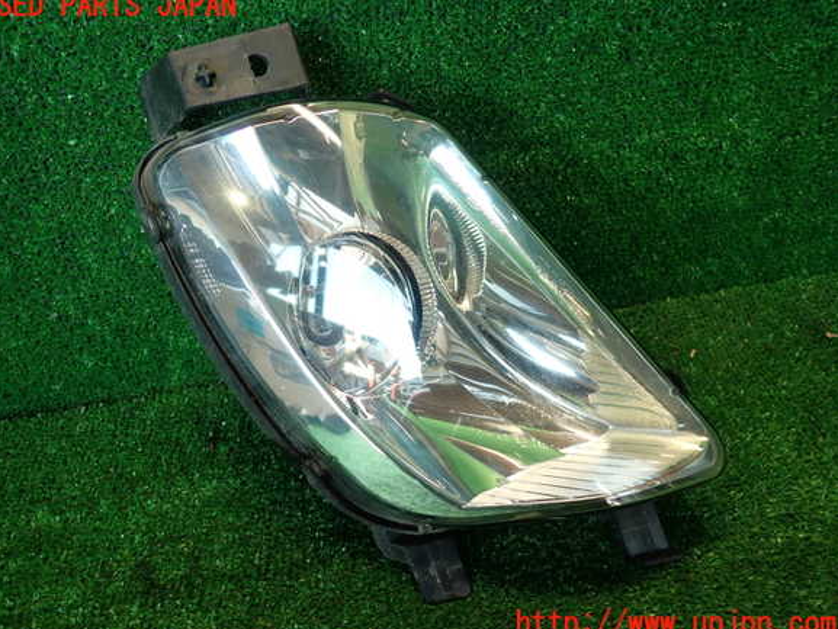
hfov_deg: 67.3
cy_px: 315
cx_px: 408
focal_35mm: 26
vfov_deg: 53.1
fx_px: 630
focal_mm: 4.5
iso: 160
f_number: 2
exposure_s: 1/60
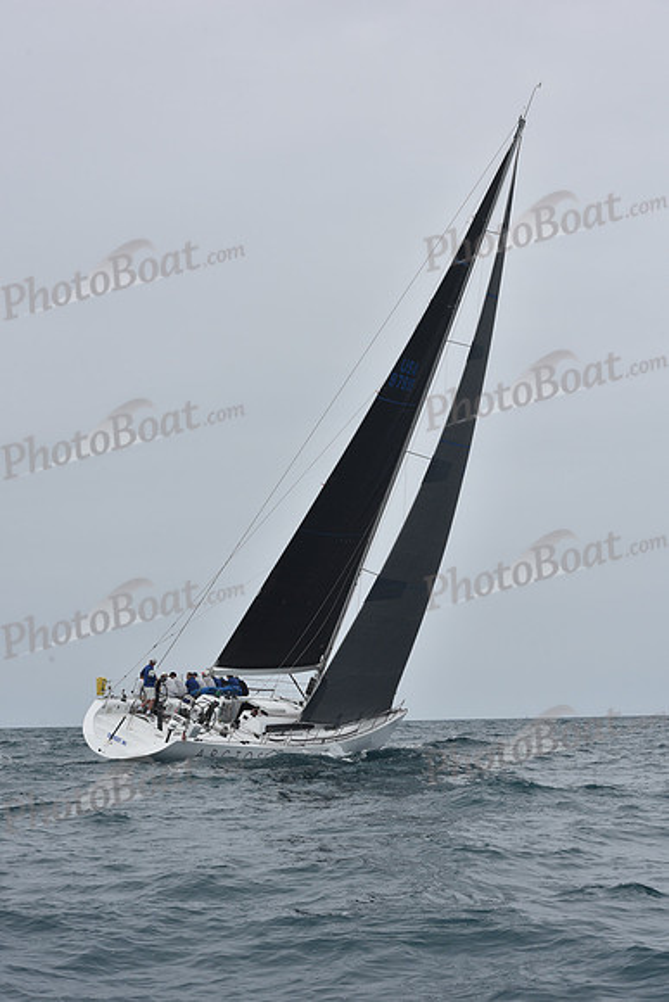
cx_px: 334
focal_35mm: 70
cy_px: 501
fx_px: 1950
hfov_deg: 19.5
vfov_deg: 28.8
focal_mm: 70
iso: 250
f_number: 10
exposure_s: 1/800
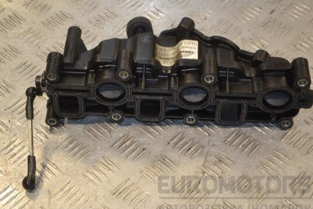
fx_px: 644
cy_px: 107
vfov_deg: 18.4
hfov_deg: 27.3
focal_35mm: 74
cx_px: 147
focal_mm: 44
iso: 400
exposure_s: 1/125
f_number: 5.3
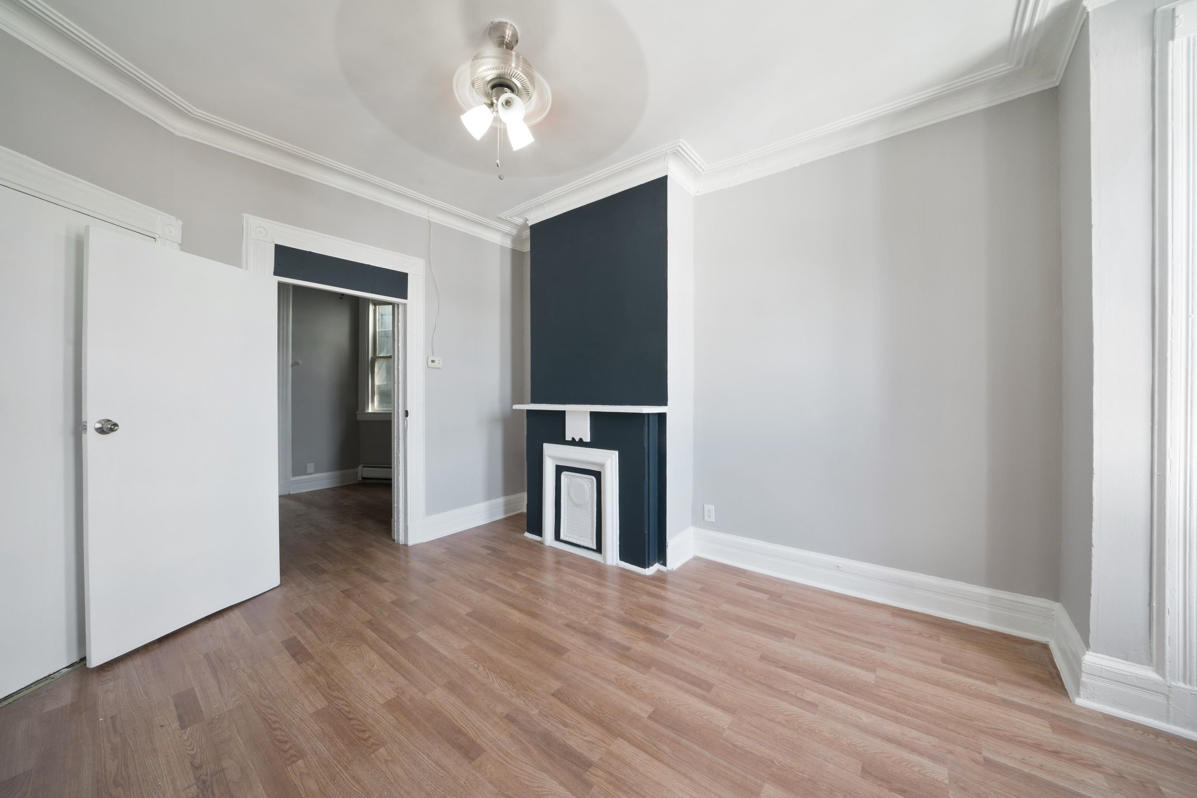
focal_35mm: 12
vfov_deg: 90.0
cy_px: 399
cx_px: 598
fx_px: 399
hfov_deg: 112.6
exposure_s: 1/2.5
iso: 200
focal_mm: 12
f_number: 11
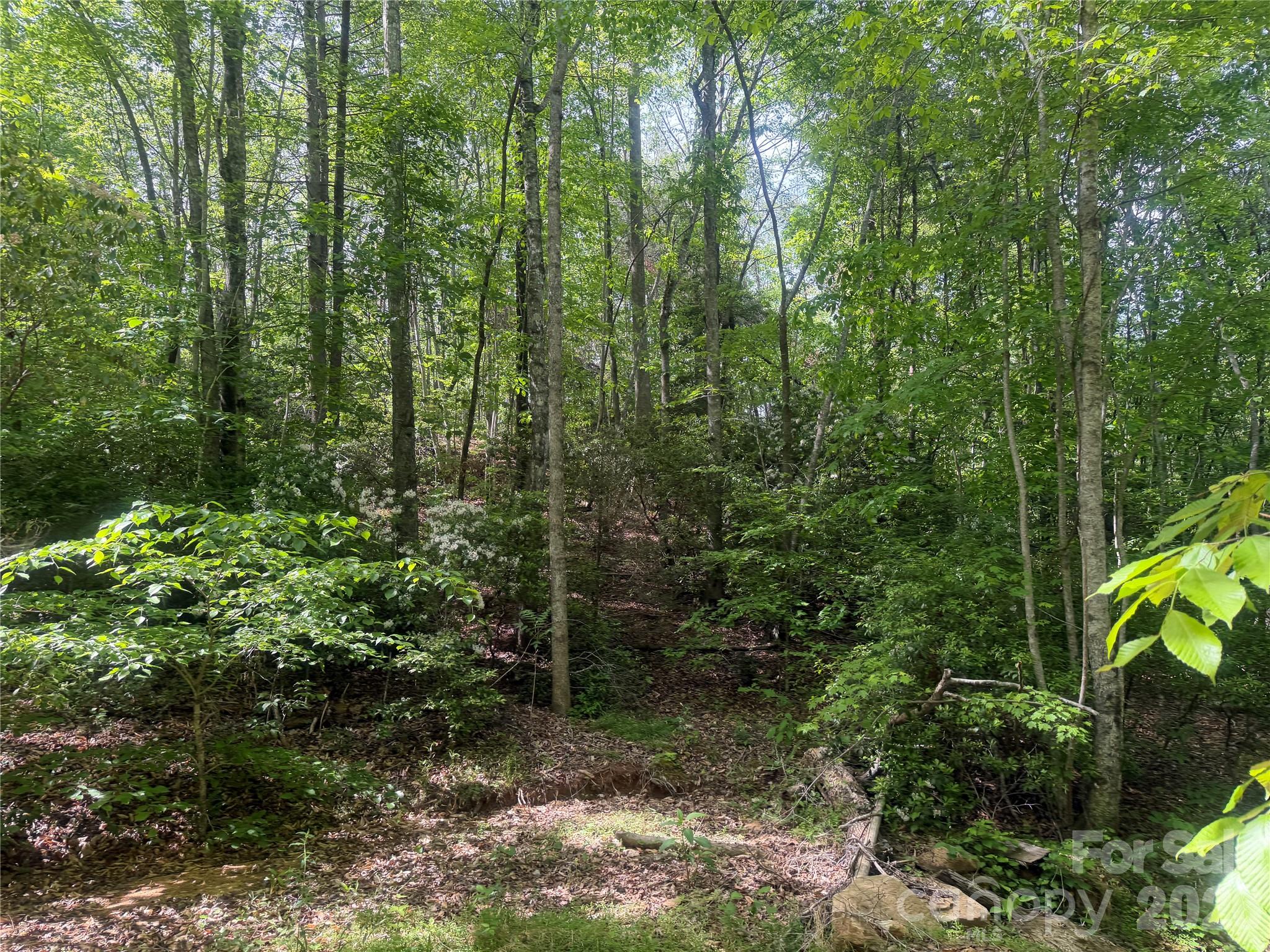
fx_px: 881
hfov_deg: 71.6
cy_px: 476
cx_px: 635
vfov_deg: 56.8
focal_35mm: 24
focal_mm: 6.76
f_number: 1.78
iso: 80
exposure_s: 1/217
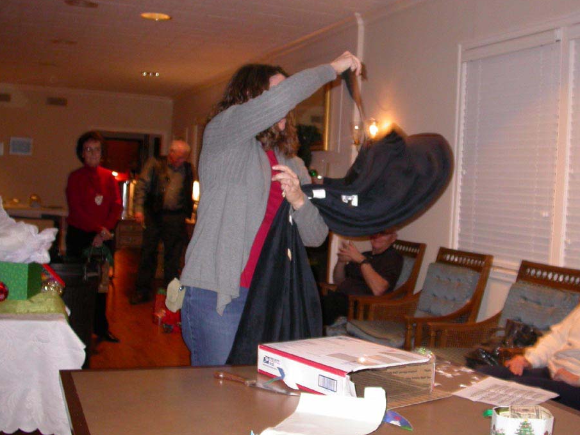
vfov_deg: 33.6
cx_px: 314
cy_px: 196
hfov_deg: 43.8
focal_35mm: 43
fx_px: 721
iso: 200
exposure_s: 1/60
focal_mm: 7.85
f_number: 2.6
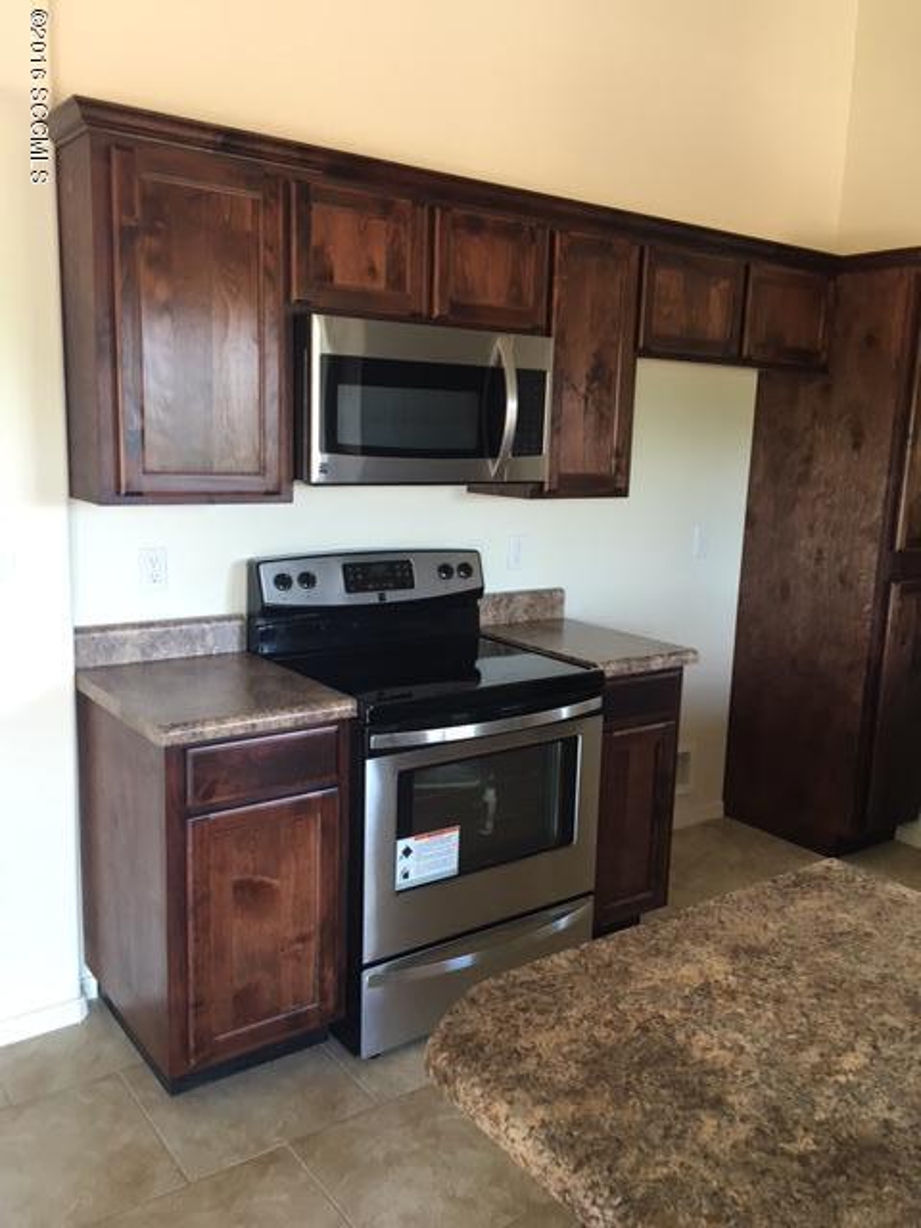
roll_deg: -1.7
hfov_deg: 48.2
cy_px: 614
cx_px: 460
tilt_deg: -10.3
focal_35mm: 29
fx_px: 1029
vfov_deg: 61.7
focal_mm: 4.15
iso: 64
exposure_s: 1/30
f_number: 2.2
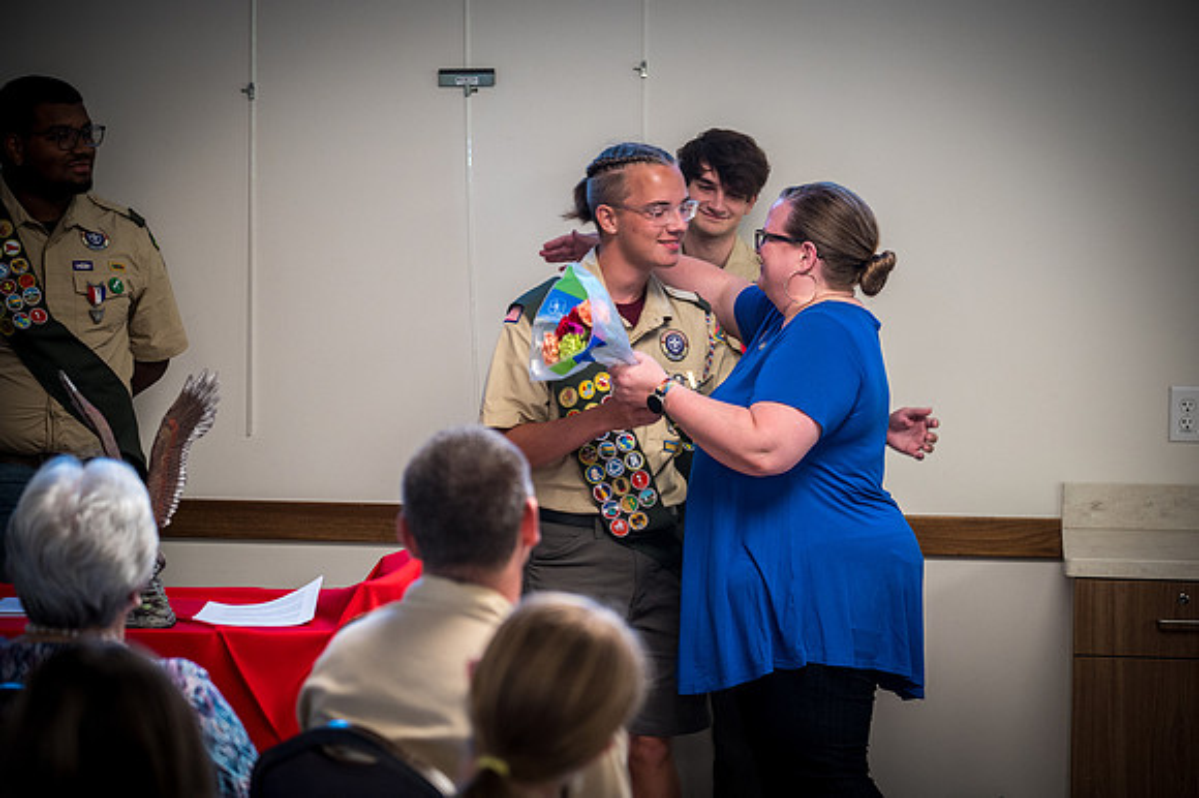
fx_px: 3728
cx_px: 600
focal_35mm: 112
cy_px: 399
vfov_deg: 12.2
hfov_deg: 18.3
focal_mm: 112
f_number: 4
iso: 2500
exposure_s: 1/125
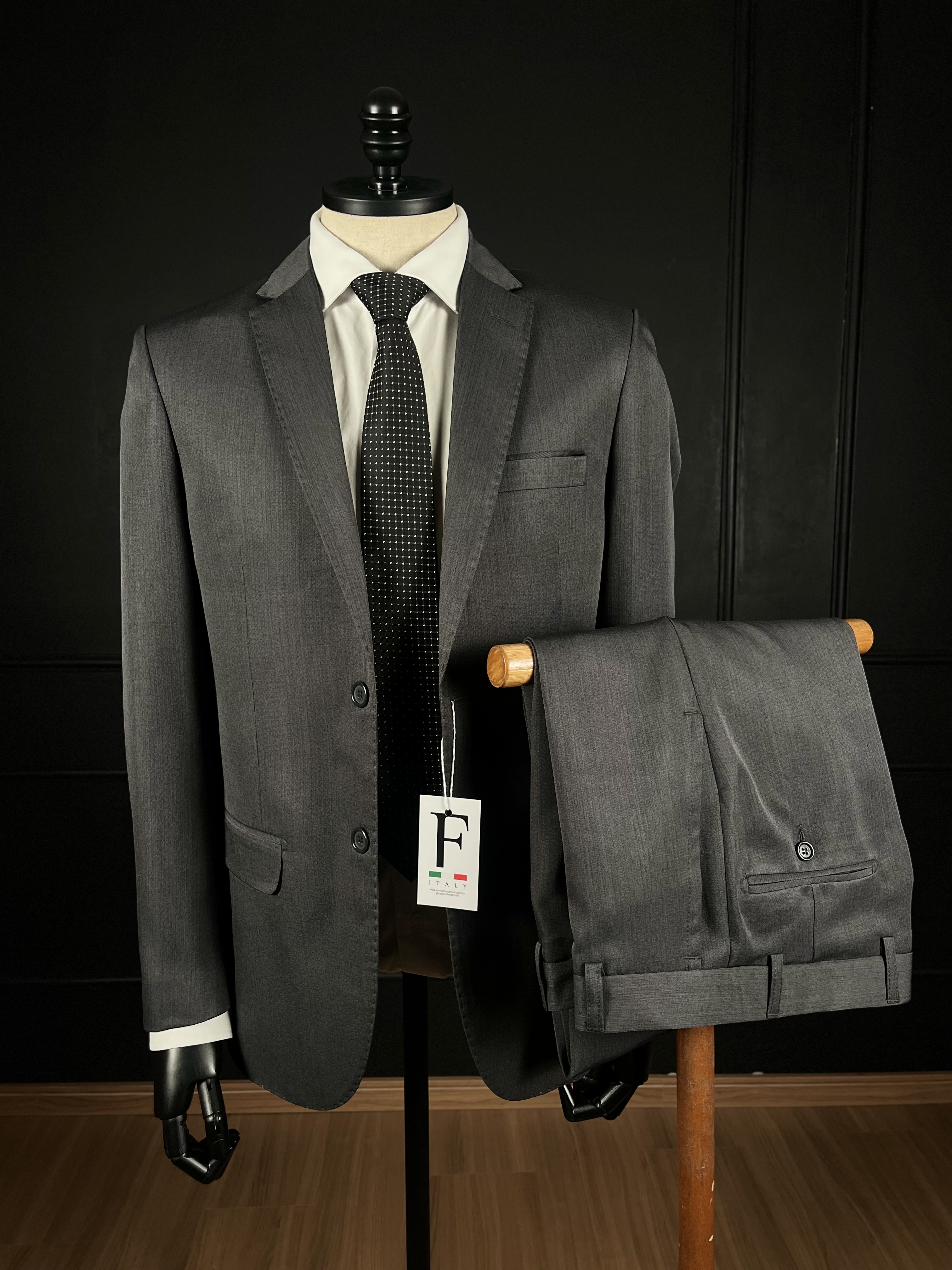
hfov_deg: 53.1
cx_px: 476
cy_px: 635
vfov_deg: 67.3
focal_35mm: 26
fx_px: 953
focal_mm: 5.1
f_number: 1.6
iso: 200
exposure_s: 1/60
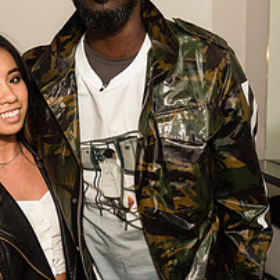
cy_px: 139
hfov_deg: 25.1
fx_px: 622
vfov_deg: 25.4
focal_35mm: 68
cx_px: 70
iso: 4000
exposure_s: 1/640
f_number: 4
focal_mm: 24
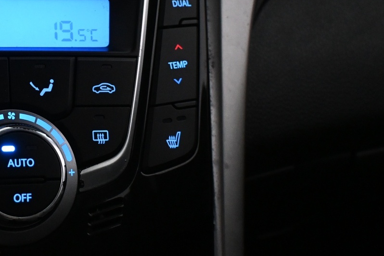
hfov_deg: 28.7
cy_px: 54
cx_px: -3
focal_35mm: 66
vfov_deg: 20.5
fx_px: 699
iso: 3200
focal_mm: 21.5
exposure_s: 1/100
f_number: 4
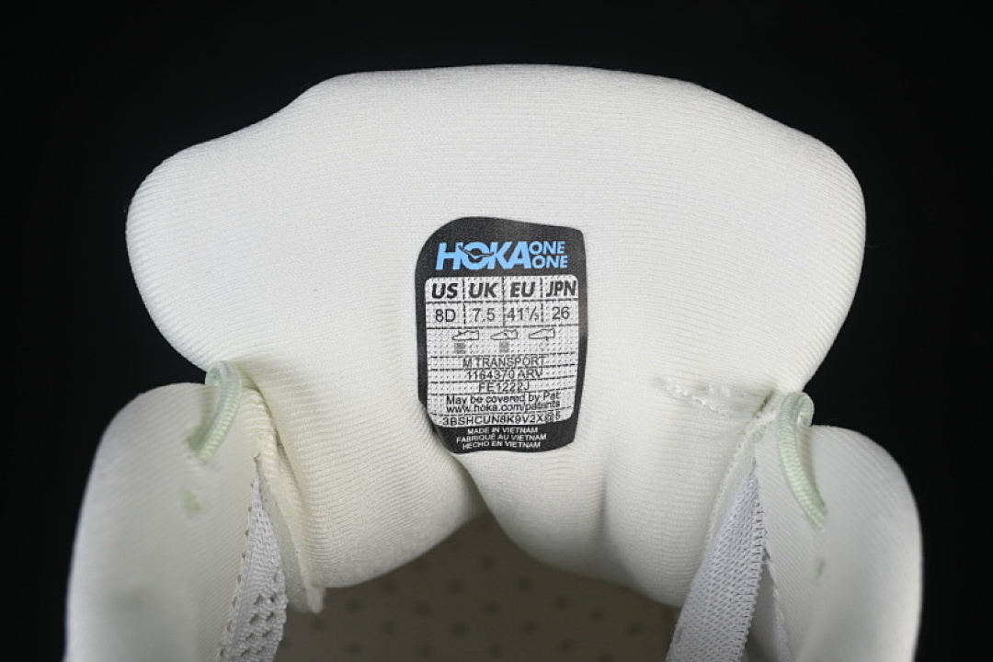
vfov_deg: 18.2
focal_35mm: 75
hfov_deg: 27.0
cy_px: 331
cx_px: 496
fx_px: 2069
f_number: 8
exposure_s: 1/80
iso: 160
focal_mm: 50
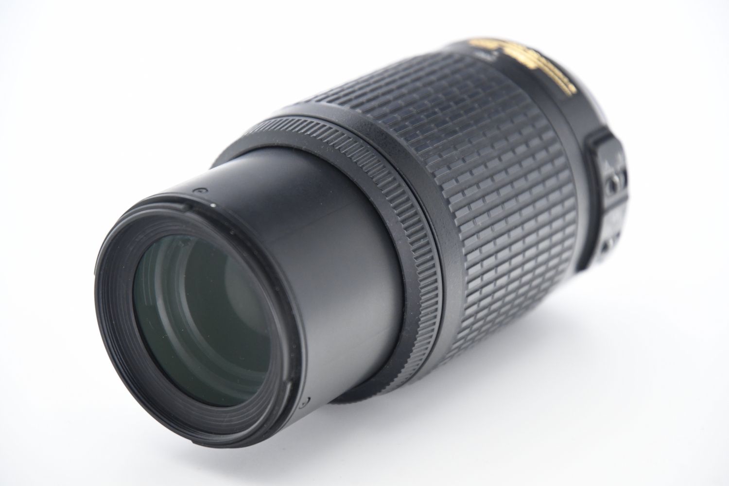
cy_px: 243
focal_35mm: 120
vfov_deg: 11.4
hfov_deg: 17.1
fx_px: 2430
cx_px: 364
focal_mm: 80
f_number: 4
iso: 2000
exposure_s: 1/500
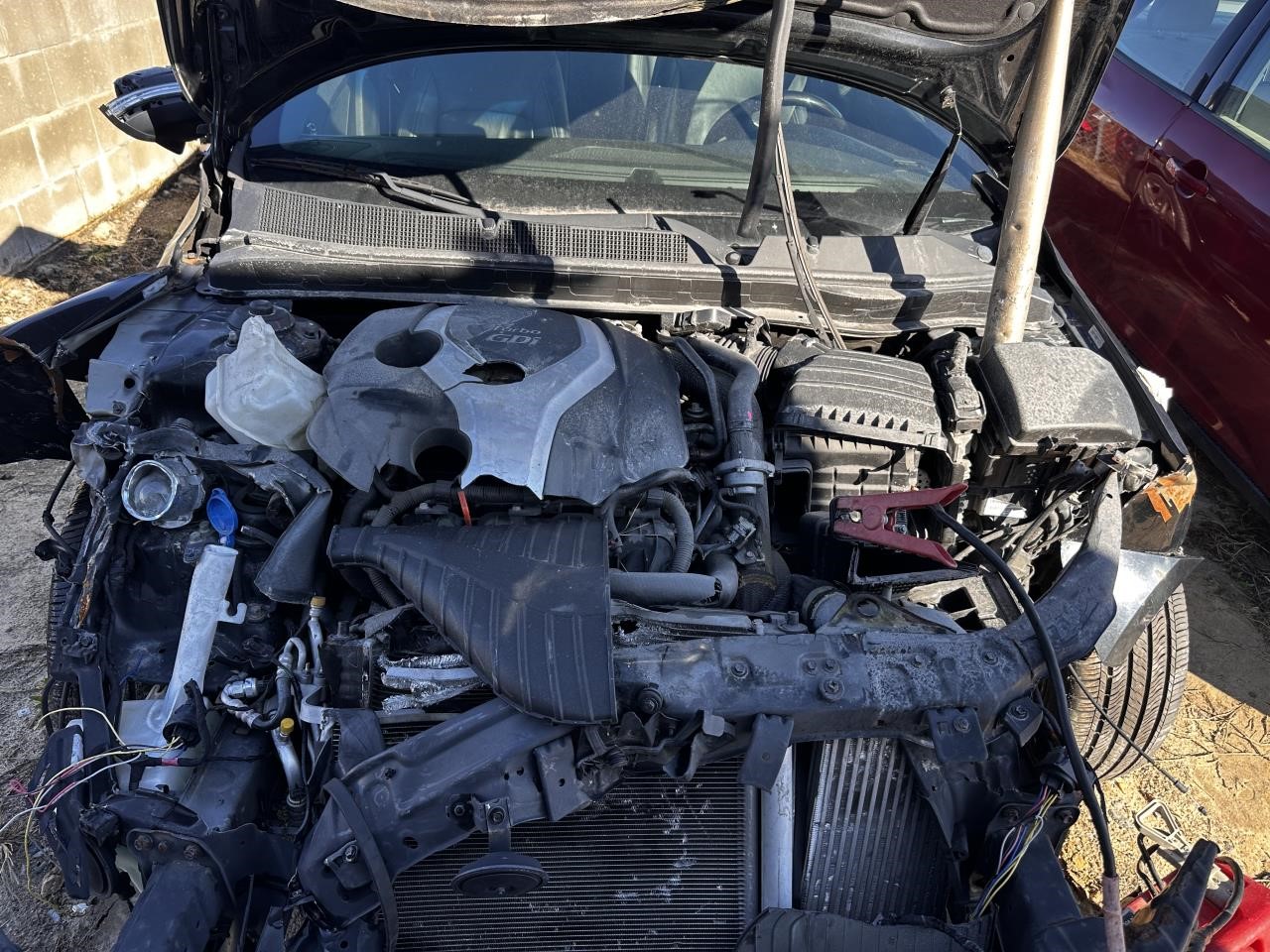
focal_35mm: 24
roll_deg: -2.1
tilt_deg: -32.9
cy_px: 476
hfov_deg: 71.6
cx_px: 635
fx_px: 881
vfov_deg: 56.8
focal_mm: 6.86
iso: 80
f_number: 1.78
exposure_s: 1/469
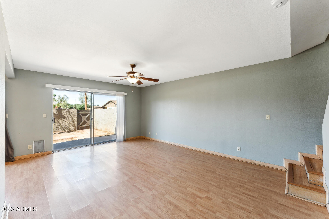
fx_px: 128
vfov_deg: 81.2
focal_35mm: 14
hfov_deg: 104.3
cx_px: 164
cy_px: 110
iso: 100
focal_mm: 14
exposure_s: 1/10
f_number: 8
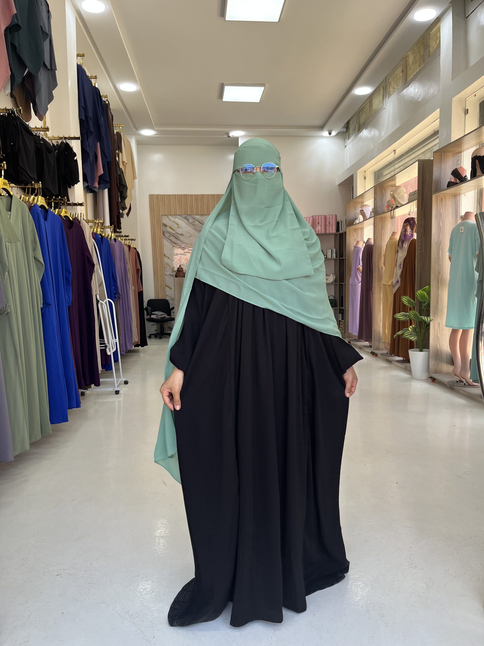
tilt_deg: -6.2
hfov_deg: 53.1
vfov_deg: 67.3
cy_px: 323
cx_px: 242
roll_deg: +1.7
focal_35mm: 26
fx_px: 485
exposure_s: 1/180
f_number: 1.6
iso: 40
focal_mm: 5.1
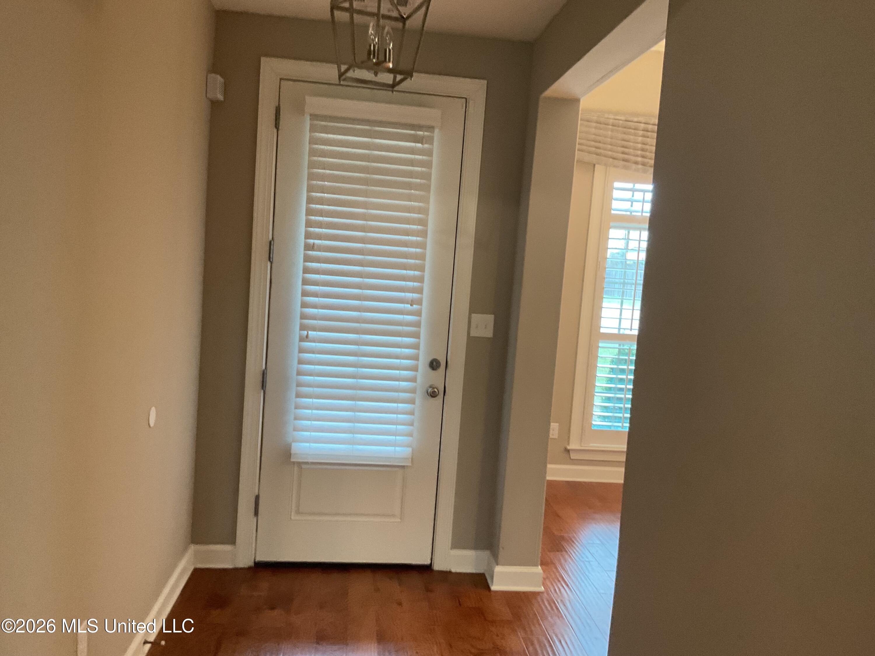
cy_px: 328
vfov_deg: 48.2
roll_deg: -4.6
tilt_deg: -8.3
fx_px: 733
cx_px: 438
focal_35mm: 29
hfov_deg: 61.7
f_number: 1.8
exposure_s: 1/60
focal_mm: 3
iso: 200
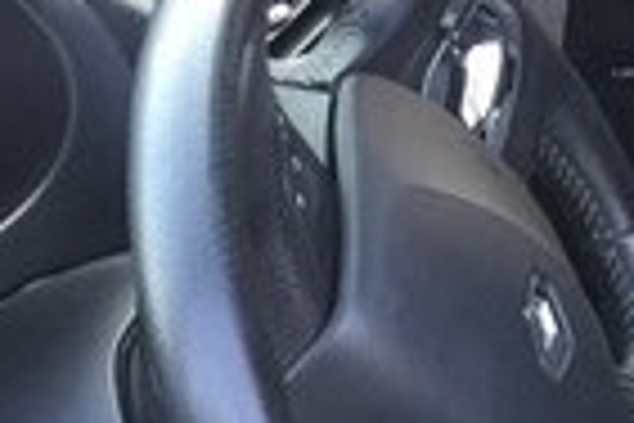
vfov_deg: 9.5
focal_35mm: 141
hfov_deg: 13.2
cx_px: 1106
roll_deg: -5.5
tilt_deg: -33.8
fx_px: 2483
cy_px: 614
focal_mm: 4.15
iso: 50
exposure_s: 1/33
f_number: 2.2
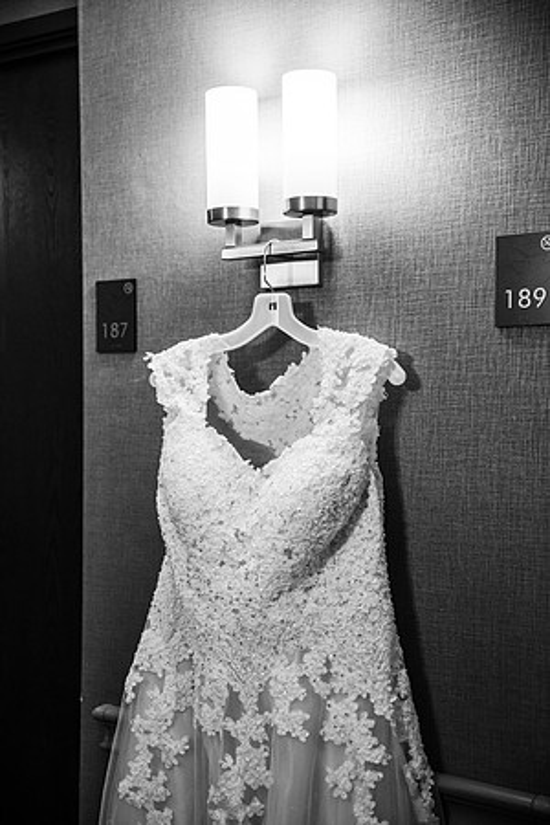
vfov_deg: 40.3
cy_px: 412
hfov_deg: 27.5
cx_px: 275
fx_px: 1123
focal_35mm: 49
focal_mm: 49
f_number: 2.8
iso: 800
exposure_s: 1/200
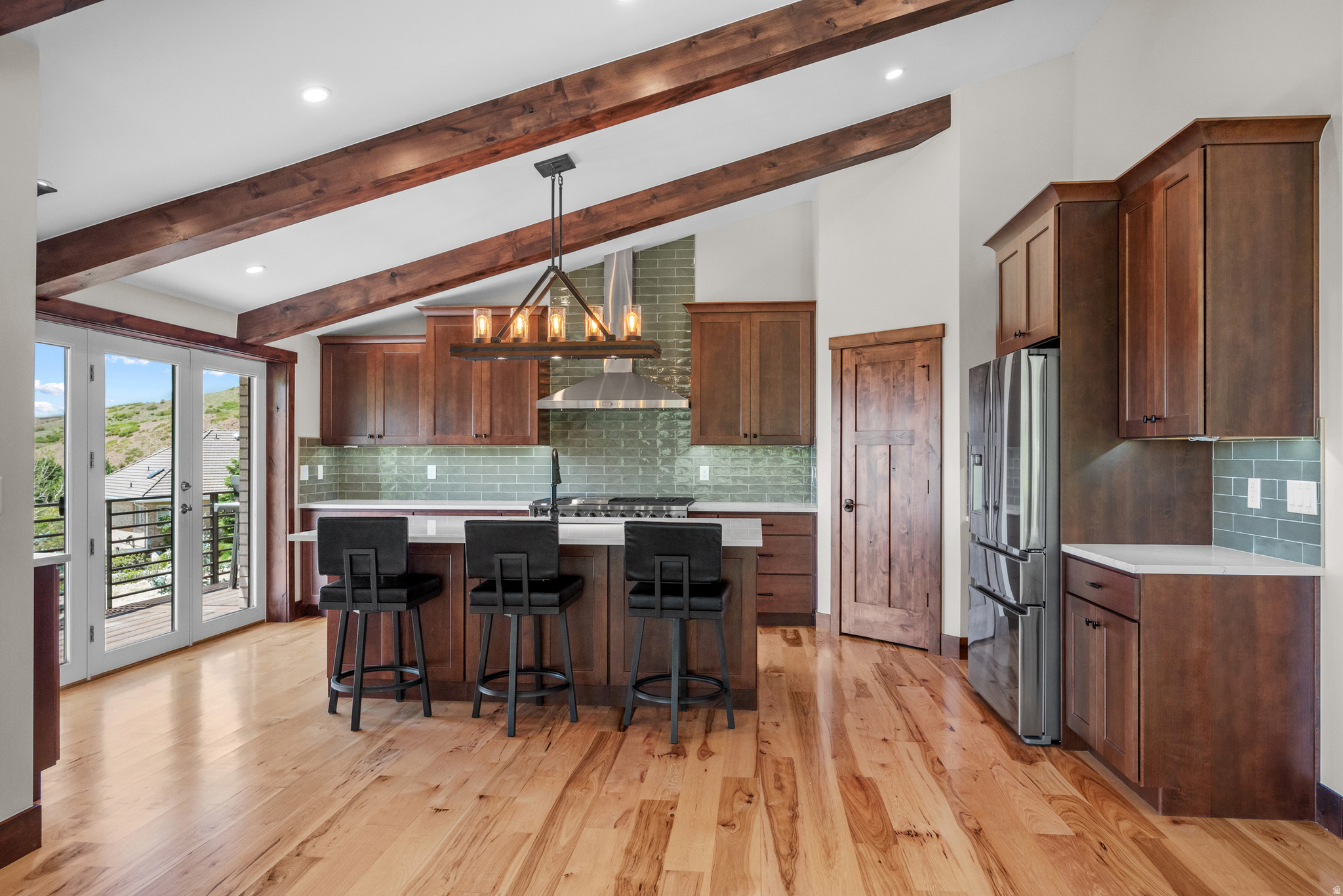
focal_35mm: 22
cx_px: 672
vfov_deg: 57.3
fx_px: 821
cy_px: 448
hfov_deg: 78.6
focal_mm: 22
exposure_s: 1/5
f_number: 8
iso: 500
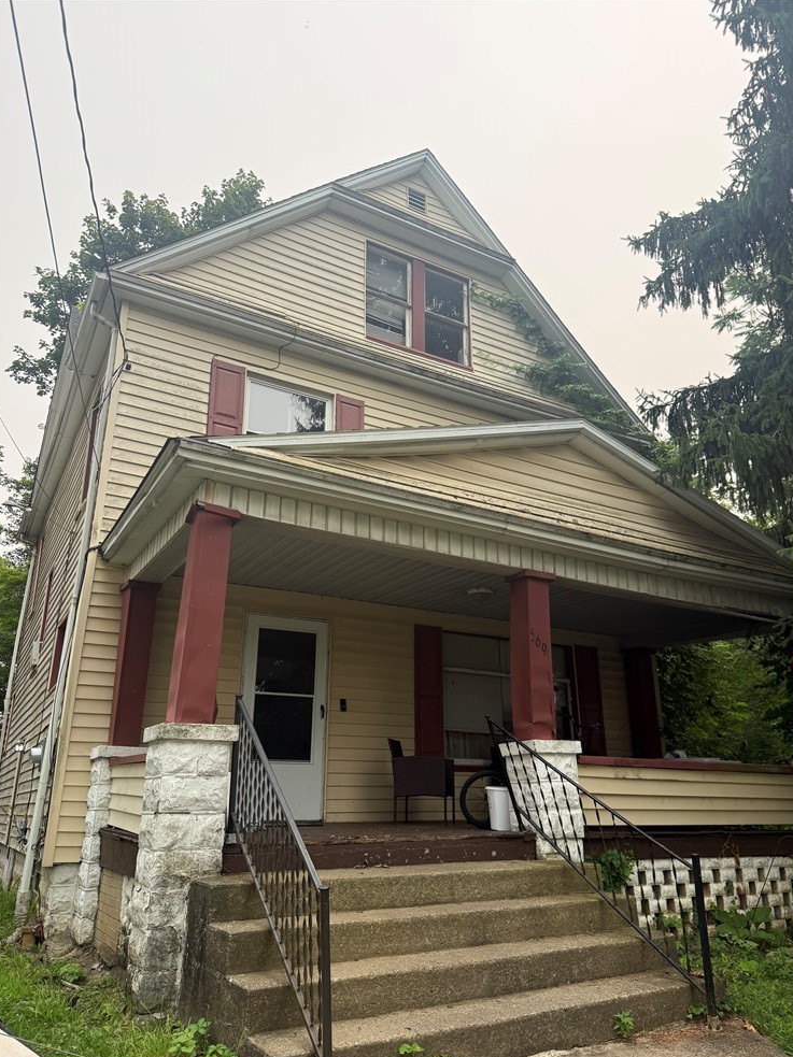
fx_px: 764
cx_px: 406
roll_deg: +0.2
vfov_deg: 69.4
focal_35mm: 25
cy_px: 548
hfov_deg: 54.9
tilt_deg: +21.1
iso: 100
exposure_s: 1/2611
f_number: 1.78
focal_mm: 6.76
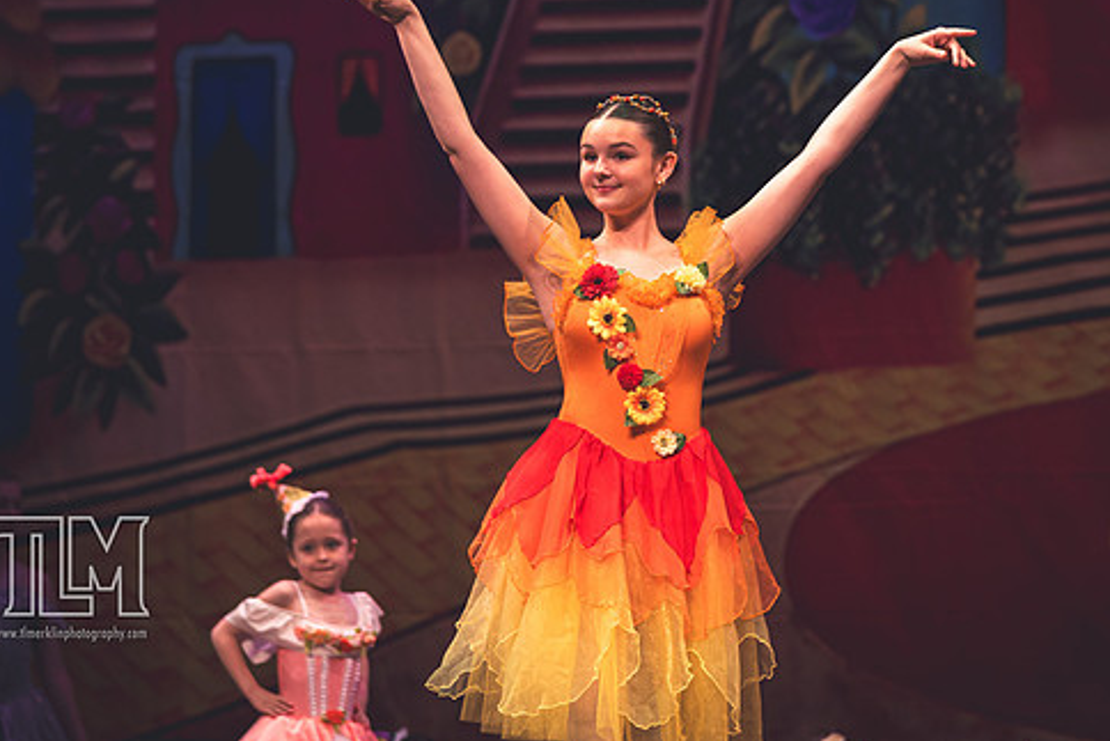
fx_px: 8019
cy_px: 302
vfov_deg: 5.3
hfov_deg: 7.9
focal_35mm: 260
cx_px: 566
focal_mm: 145
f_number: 2.8
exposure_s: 1/250
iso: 400
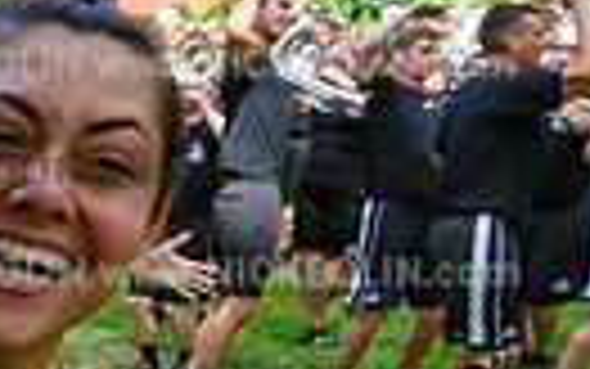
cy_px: 484
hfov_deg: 15.8
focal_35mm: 108
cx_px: -540
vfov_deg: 11.8
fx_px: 1737
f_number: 11
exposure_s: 1/500
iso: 2500
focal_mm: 24
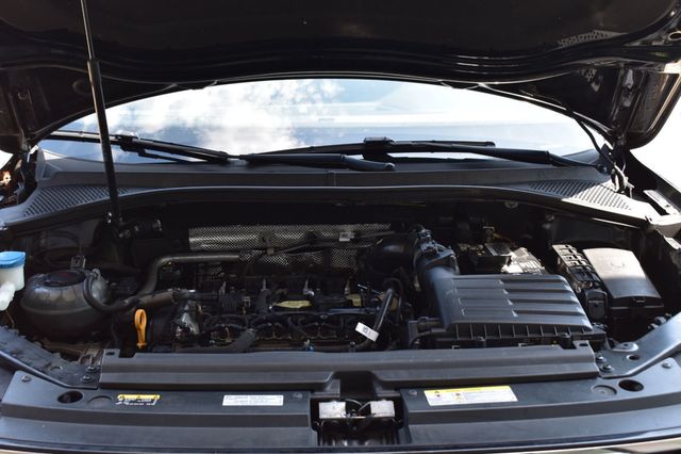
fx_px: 851
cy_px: 227
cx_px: 340
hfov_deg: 43.6
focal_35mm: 45
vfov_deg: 29.8
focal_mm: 30
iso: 400
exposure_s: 1/100
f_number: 9
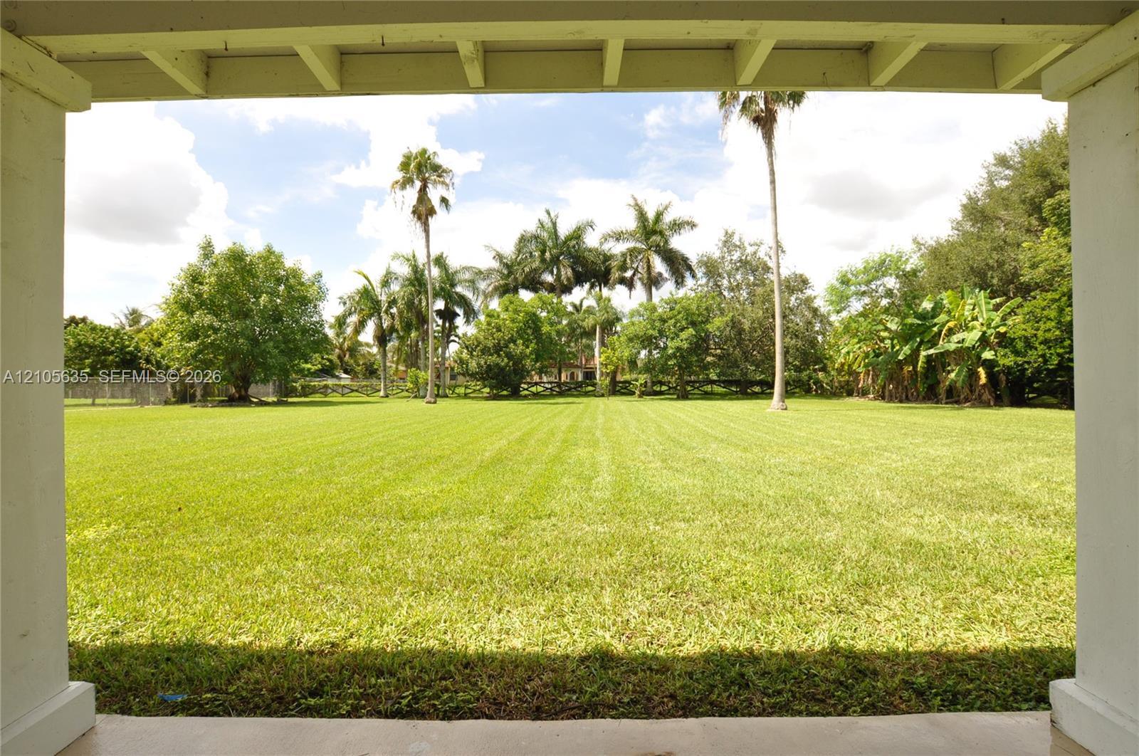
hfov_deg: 100.5
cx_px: 570
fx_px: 474
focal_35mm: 15
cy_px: 378
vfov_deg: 77.2
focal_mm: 10
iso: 400
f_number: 8
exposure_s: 1/320
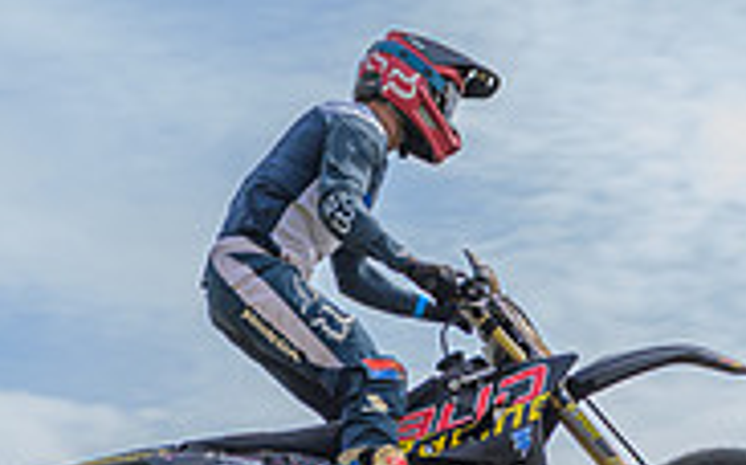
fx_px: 1950
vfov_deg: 12.8
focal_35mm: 96
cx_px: 407
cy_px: 719
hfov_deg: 21.7
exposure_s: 1/250
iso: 50
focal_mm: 24
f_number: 4
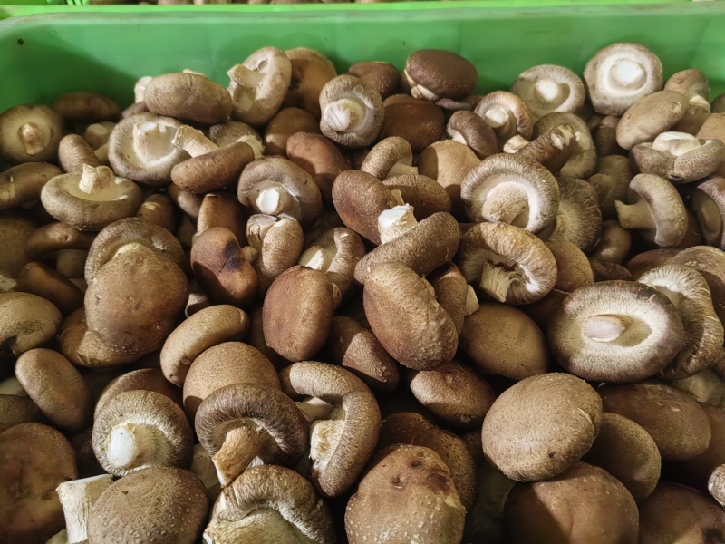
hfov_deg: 65.3
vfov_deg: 51.4
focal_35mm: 27
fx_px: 565
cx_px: 362
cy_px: 272
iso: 800
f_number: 1.9
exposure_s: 1/100
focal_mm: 5.52
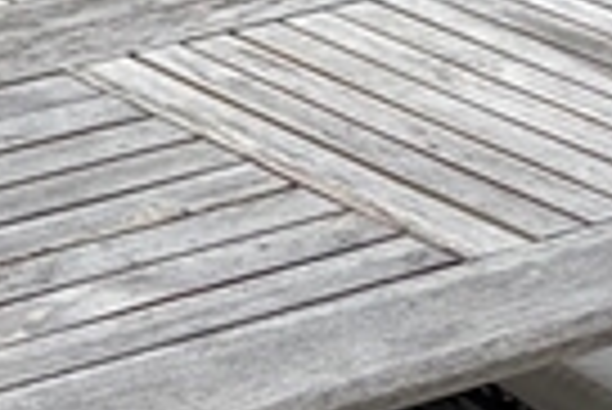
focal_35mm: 203
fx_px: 3455
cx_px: -801
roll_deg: +1.0
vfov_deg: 6.4
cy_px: -626
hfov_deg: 9.2
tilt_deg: -9.3
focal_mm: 5.96
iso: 50
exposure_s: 1/2364
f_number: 1.6
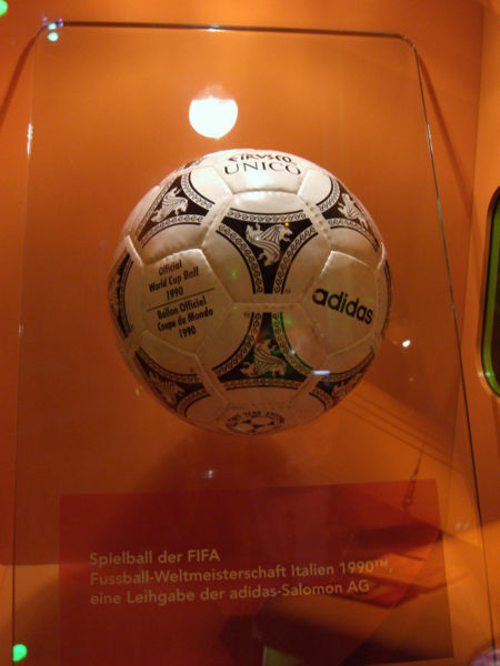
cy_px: 333
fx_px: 732
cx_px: 250
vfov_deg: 49.0
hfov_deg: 37.7
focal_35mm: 38
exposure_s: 1/15
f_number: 2.8
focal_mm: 7.9
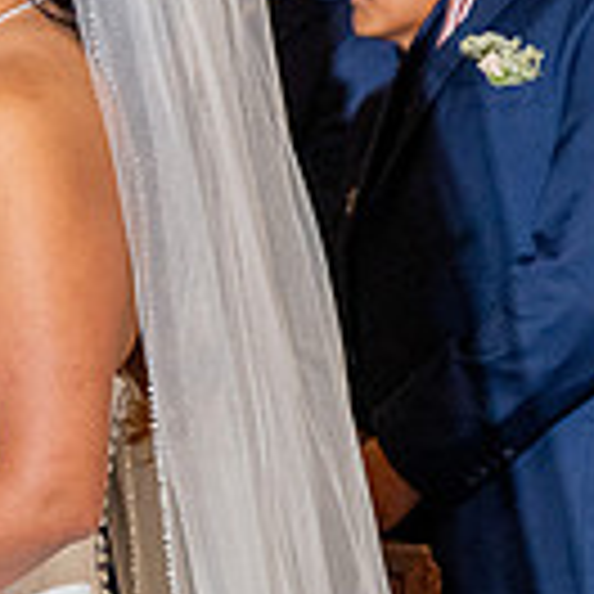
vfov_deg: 6.2
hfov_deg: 6.0
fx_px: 5514
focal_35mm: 284
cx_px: -690
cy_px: 259
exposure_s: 1/200
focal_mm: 70
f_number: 4.5
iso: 2000
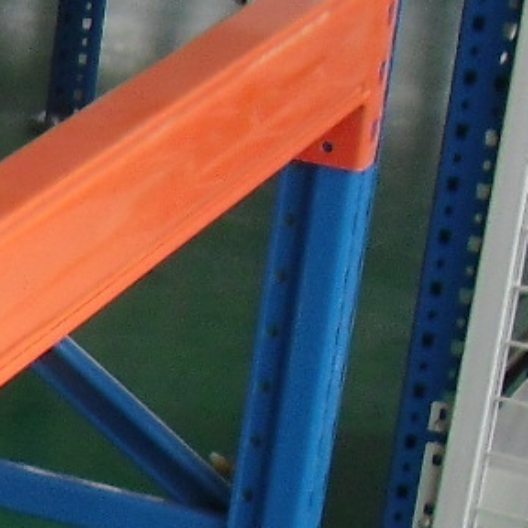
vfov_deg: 7.7
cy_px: 466
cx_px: -944
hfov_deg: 7.1
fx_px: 3900
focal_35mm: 226
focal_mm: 6.3
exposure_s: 1/80
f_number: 3.1
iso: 100
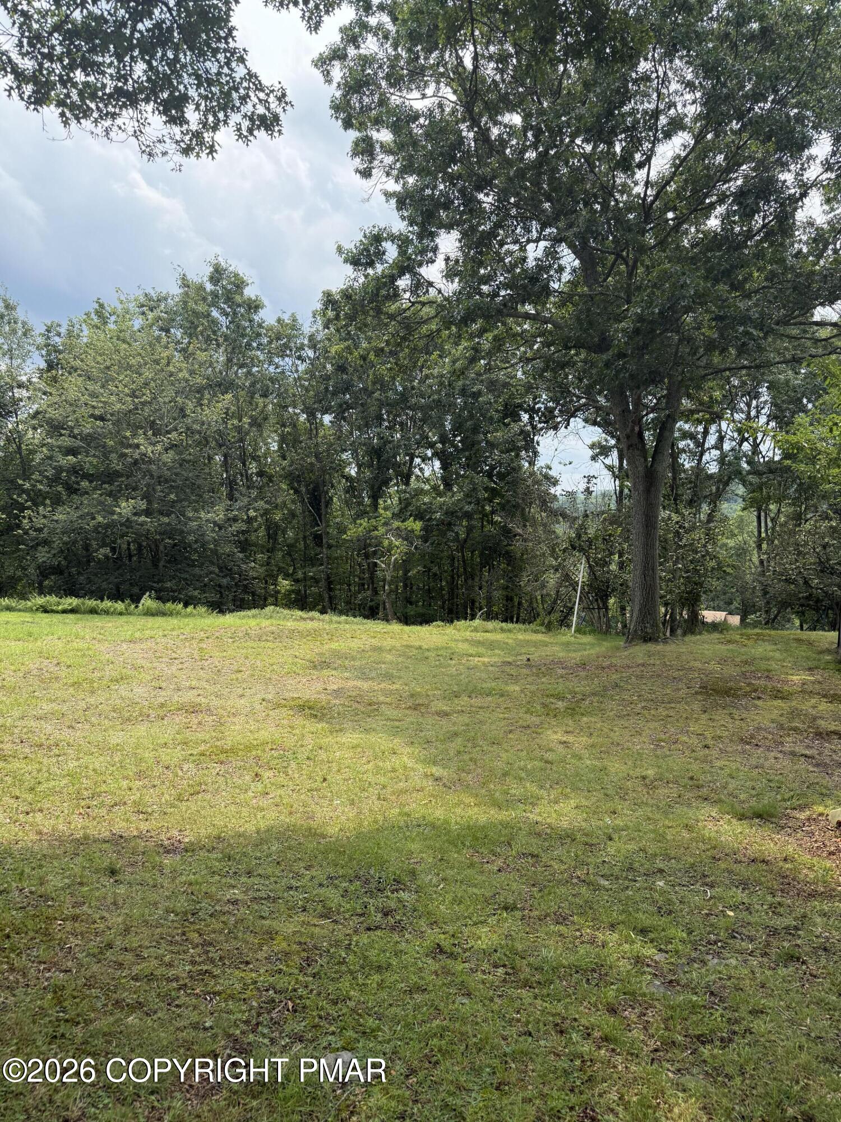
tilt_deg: -4.0
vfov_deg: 71.6
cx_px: 420
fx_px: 777
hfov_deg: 56.8
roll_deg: -2.0
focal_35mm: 24
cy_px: 561
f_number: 1.78
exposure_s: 1/2000
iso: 100
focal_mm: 6.76
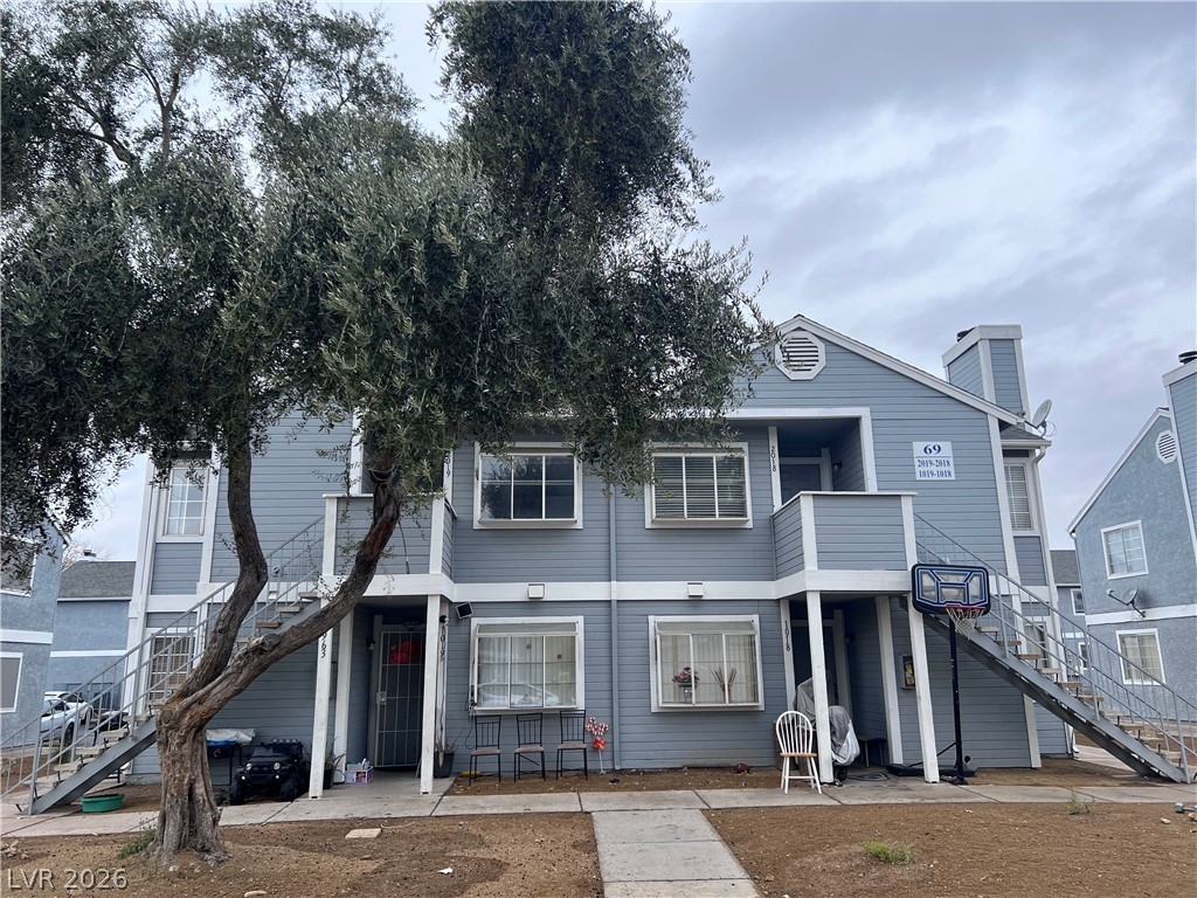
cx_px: 598
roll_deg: +0.4
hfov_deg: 67.3
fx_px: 899
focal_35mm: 26
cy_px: 449
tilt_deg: +13.4
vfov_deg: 53.1
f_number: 1.5
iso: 50
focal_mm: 5.7
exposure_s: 1/957
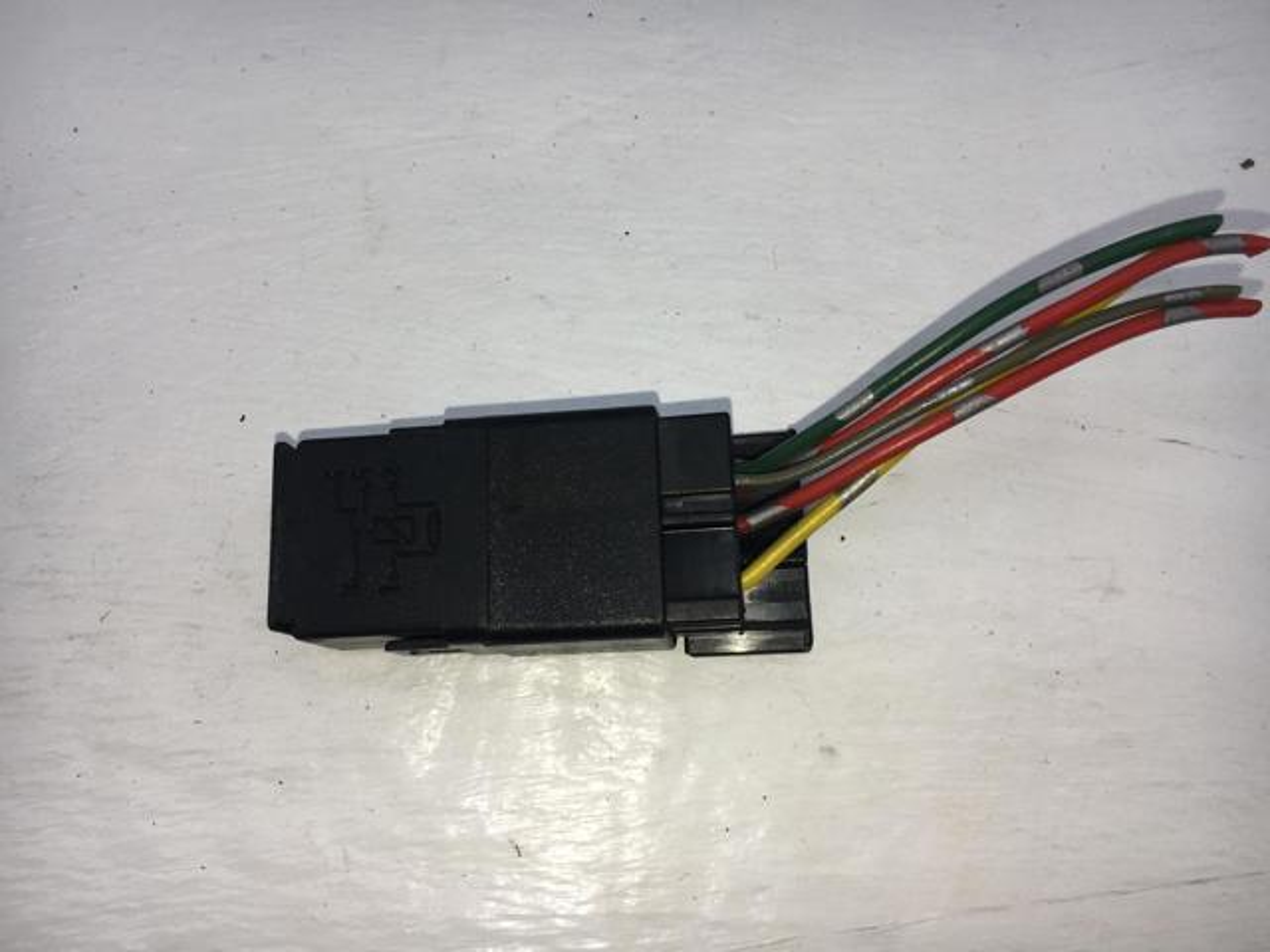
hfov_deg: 61.7
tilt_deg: -72.5
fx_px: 1064
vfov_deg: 48.2
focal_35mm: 29
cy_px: 476
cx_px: 635
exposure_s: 1/836
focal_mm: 4.15
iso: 25
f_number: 2.2
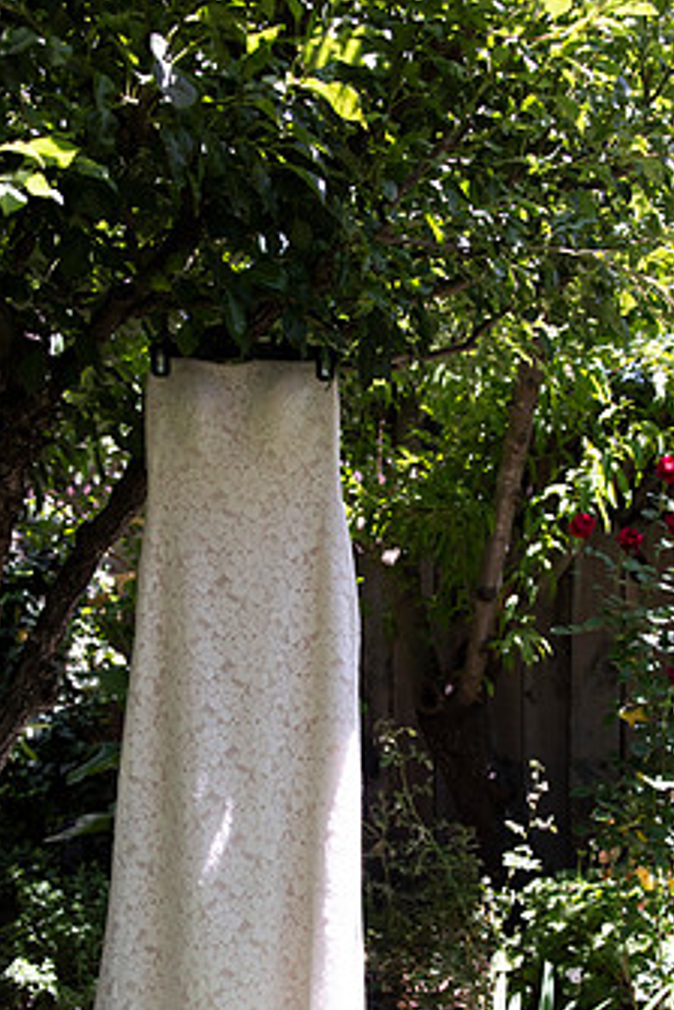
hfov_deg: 23.0
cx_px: 370
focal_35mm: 59
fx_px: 1657
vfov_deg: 33.9
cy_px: 589
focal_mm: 44
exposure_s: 1/1250
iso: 500
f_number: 4.2
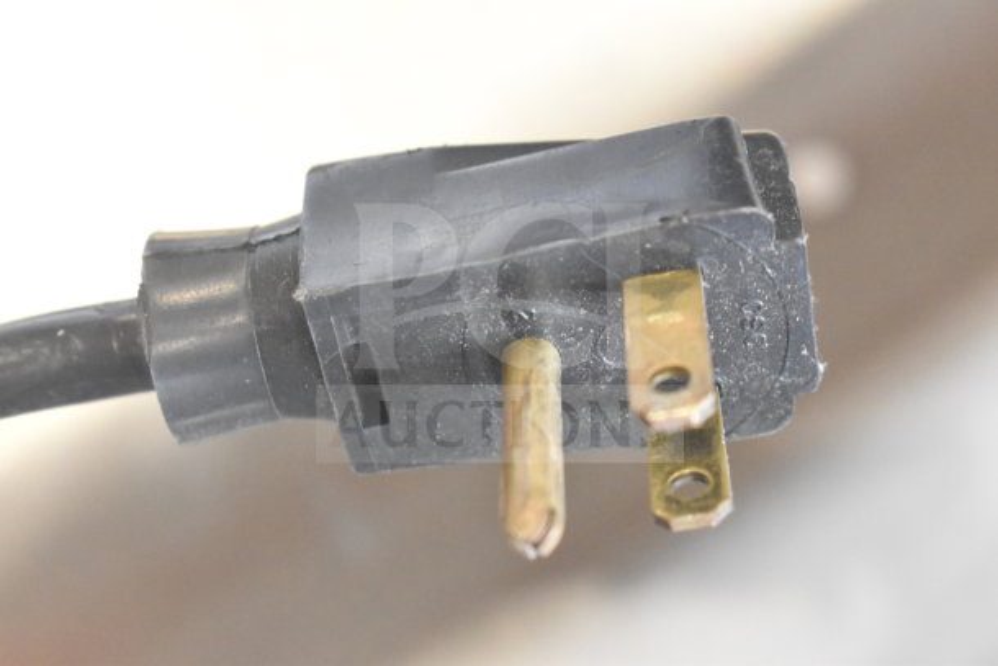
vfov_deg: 16.6
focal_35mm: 82
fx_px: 2287
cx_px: 499
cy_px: 333
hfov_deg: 24.6
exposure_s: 1/100
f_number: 5.6
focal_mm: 55
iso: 7200
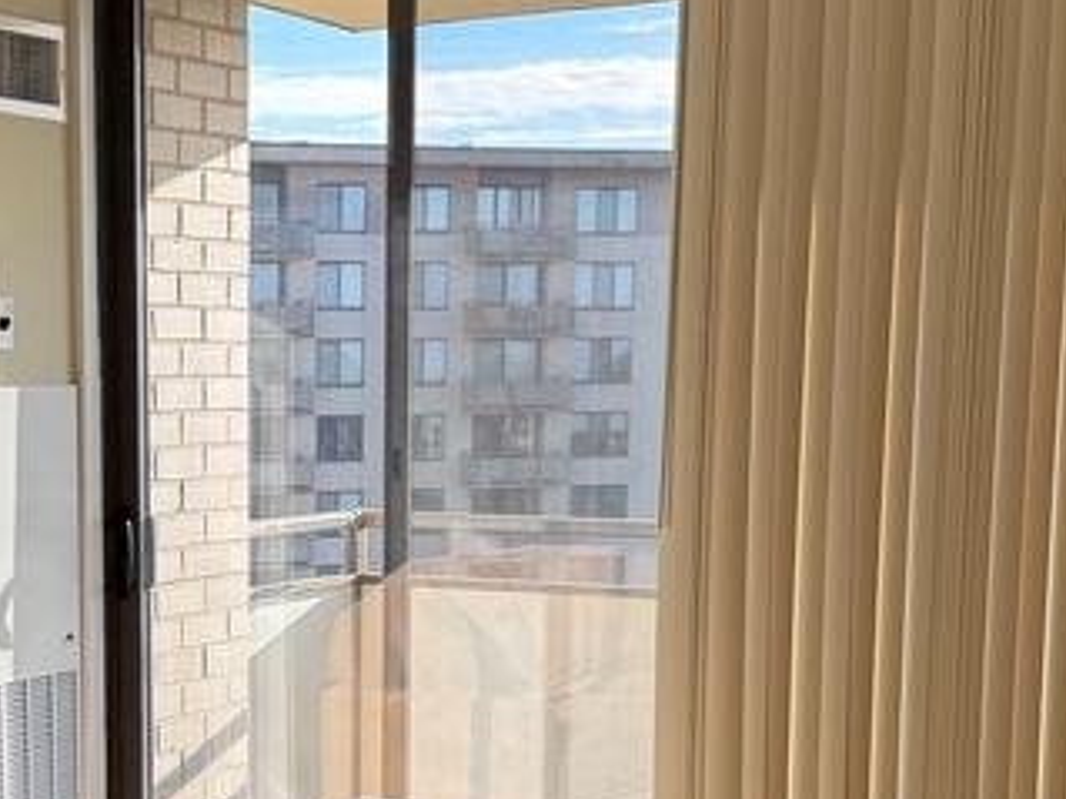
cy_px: 739
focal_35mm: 77
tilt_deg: -9.6
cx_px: 201
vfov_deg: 18.8
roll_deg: -0.1
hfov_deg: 24.9
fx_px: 2370
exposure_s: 1/722
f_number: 1.78
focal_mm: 6.76
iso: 80
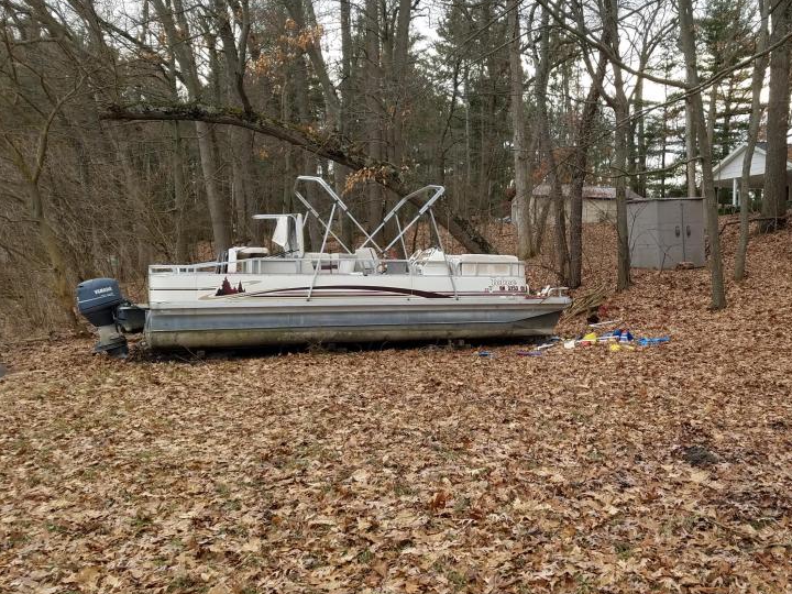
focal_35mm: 37
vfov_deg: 38.6
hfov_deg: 49.3
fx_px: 847
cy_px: 271
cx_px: 524
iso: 50
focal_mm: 4.2
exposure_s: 1/301
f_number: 1.7
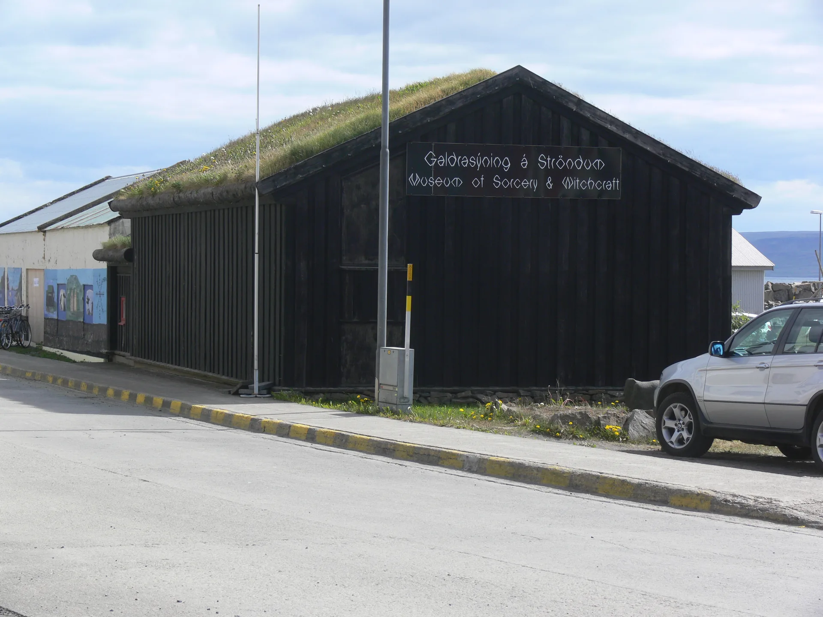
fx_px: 2140
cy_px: 308
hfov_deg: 21.8
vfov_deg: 16.4
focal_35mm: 90
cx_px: 412
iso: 80
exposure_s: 1/320
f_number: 5.6
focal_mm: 19.1
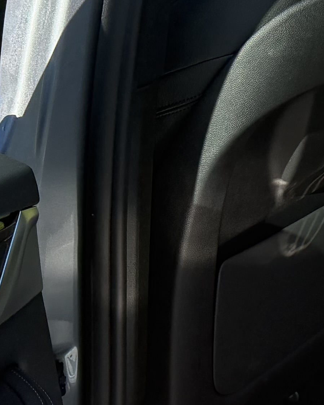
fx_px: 1426
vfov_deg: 16.2
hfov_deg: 12.0
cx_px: 573
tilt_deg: -21.3
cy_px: 195
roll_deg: +1.2
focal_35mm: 119
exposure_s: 1/1385
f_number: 1.78
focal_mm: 6.76
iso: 100
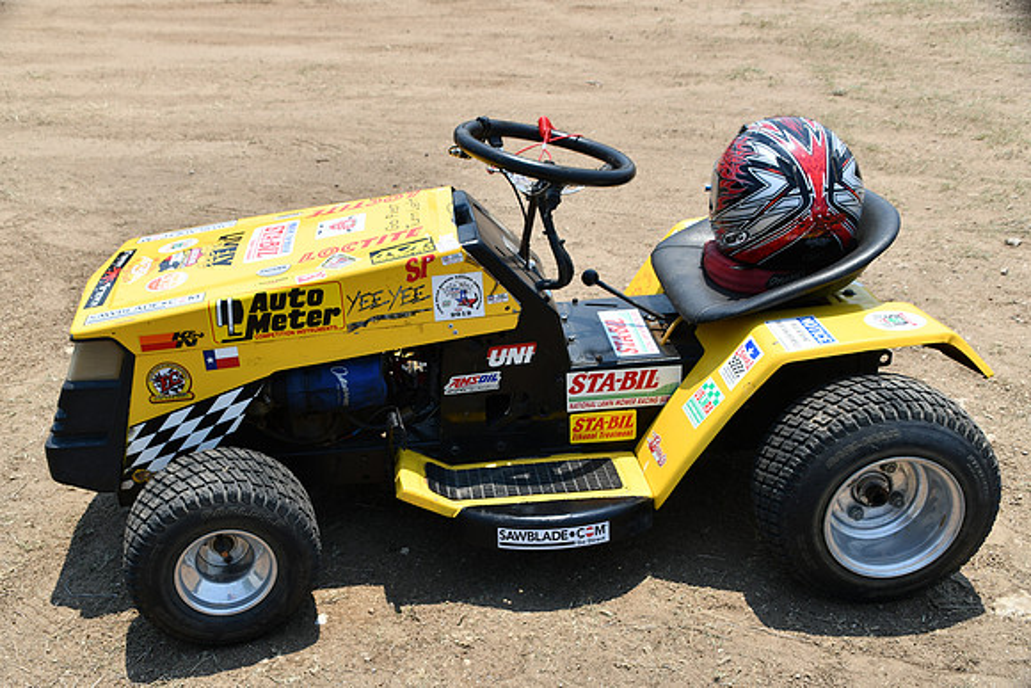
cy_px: 344
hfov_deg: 46.4
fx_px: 1203
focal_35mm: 42
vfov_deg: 31.9
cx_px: 516
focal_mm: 28
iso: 100
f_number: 8
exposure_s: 1/250
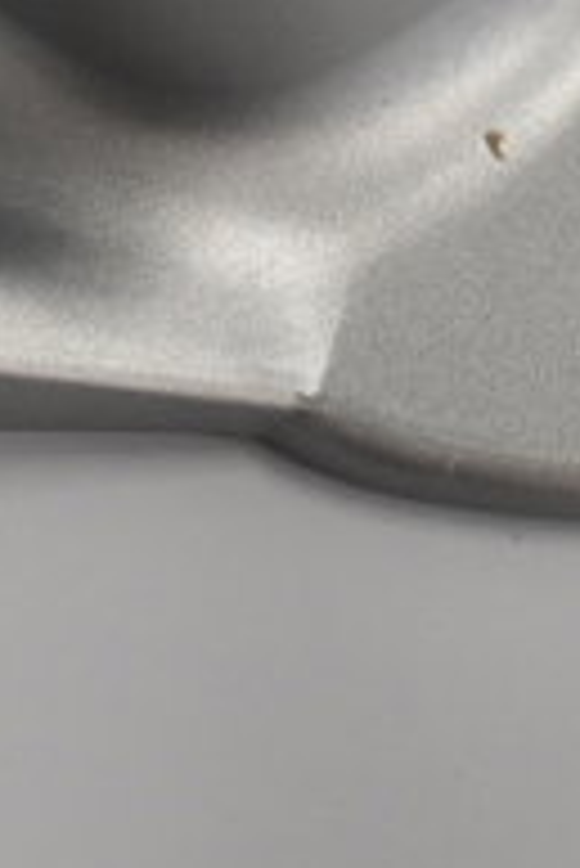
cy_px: -681
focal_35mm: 206
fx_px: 4978
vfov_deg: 9.5
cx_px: 495
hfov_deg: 6.7
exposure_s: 1/50
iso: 1250
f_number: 4.2
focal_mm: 29
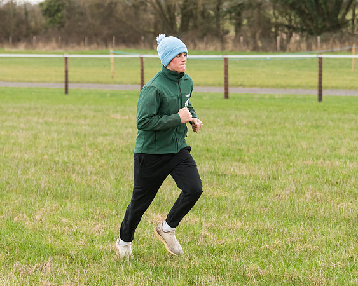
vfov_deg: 9.9
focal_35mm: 155
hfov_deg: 12.4
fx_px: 1646
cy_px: 143
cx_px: 159
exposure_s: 1/1250
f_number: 4
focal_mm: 92
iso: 800
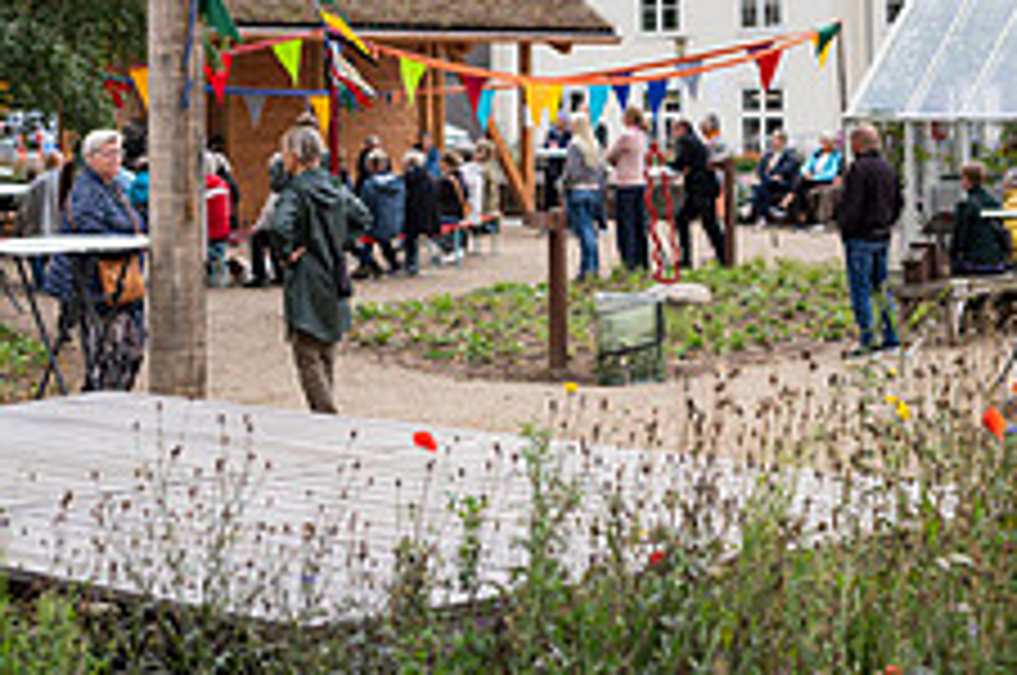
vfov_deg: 14.9
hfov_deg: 22.6
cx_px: 454
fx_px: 2539
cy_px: -11
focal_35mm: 90
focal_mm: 35
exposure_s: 1/500
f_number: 2.2
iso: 100
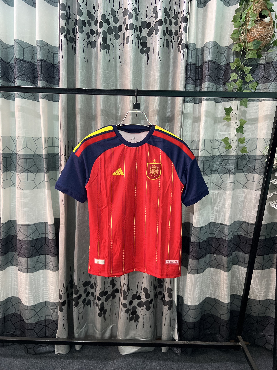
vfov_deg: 67.3
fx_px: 277
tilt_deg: -9.4
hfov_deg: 53.1
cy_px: 185
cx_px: 138
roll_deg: -1.6
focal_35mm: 26
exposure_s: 1/60
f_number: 1.5
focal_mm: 5.7
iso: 500
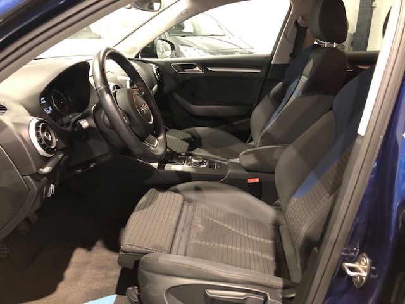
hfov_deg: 63.4
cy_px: 152
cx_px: 202
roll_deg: -0.7
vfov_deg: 49.7
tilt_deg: -20.0
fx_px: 328
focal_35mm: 28
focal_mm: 3.99
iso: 100
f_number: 1.8
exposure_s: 1/4
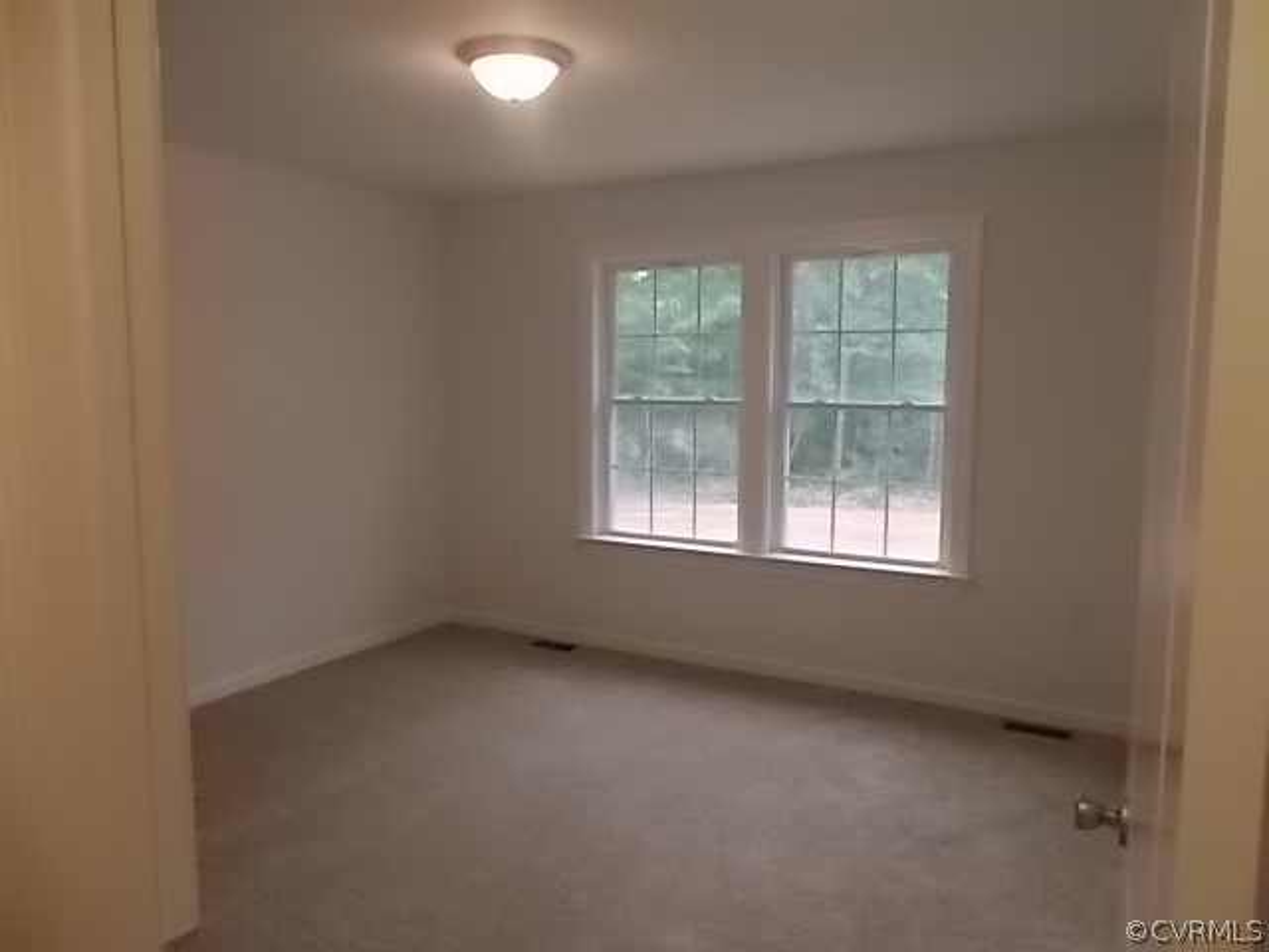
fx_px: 953
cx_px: 634
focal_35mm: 26
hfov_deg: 67.3
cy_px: 476
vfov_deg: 53.1
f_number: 3.2
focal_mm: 4.6
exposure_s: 1/125
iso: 500
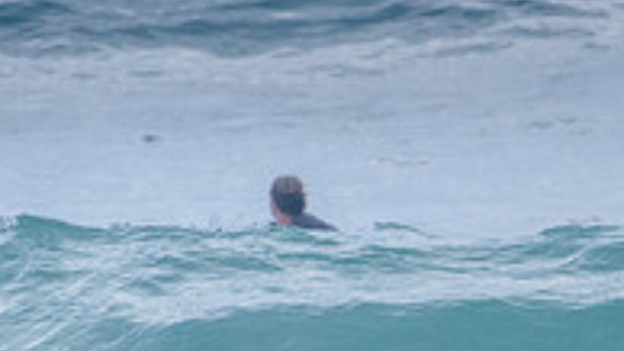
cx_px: 828
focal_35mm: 1686
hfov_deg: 1.3
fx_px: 27889
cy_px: 389
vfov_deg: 0.7
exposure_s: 1/2000
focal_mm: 440
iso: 1600
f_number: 5.6
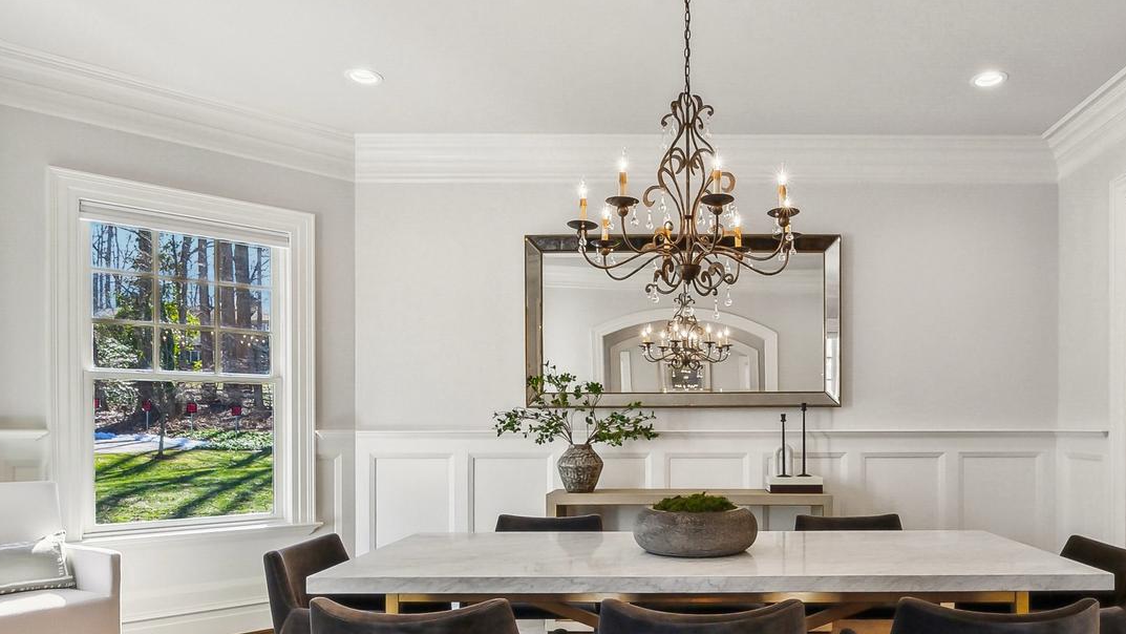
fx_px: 776
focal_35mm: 26
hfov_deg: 70.7
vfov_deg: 43.7
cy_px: 428
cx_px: 705
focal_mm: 13
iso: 640
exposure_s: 1/200
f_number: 7.1
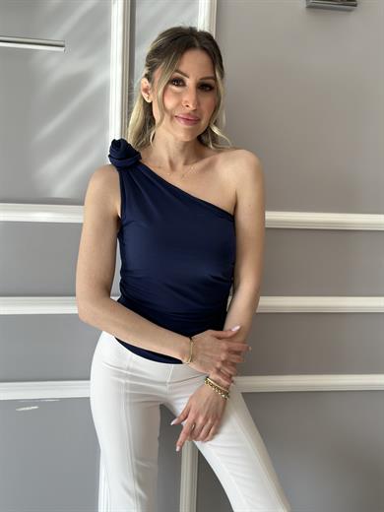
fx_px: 710
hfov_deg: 30.3
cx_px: 192
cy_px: 256
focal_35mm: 48
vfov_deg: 39.7
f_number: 1.78
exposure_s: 1/288
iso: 80
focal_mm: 6.86
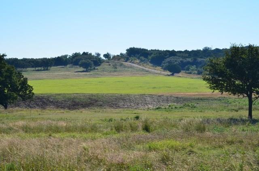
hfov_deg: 24.7
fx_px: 592
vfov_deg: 16.5
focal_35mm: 82
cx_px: 130
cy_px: 86
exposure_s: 1/500
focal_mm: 55
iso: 200
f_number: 11
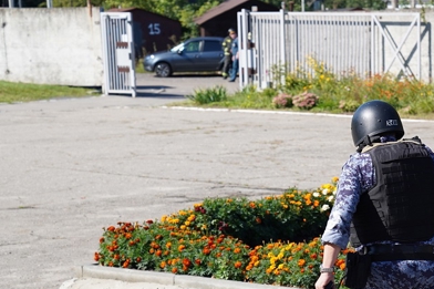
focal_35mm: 134
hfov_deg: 15.1
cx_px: 397
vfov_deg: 10.2
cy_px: 270
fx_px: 1615
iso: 100
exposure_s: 1/400
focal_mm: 70
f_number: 4.5
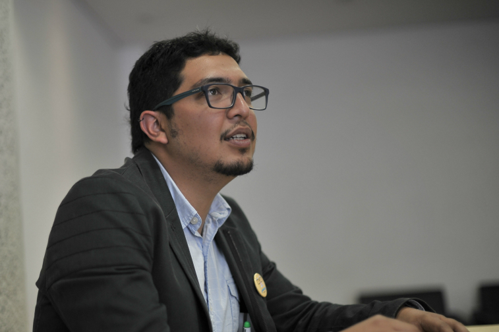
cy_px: 210
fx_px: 901
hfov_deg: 30.8
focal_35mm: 65
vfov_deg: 20.9
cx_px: 179
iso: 400
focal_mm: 50
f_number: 1.6
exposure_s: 1/320
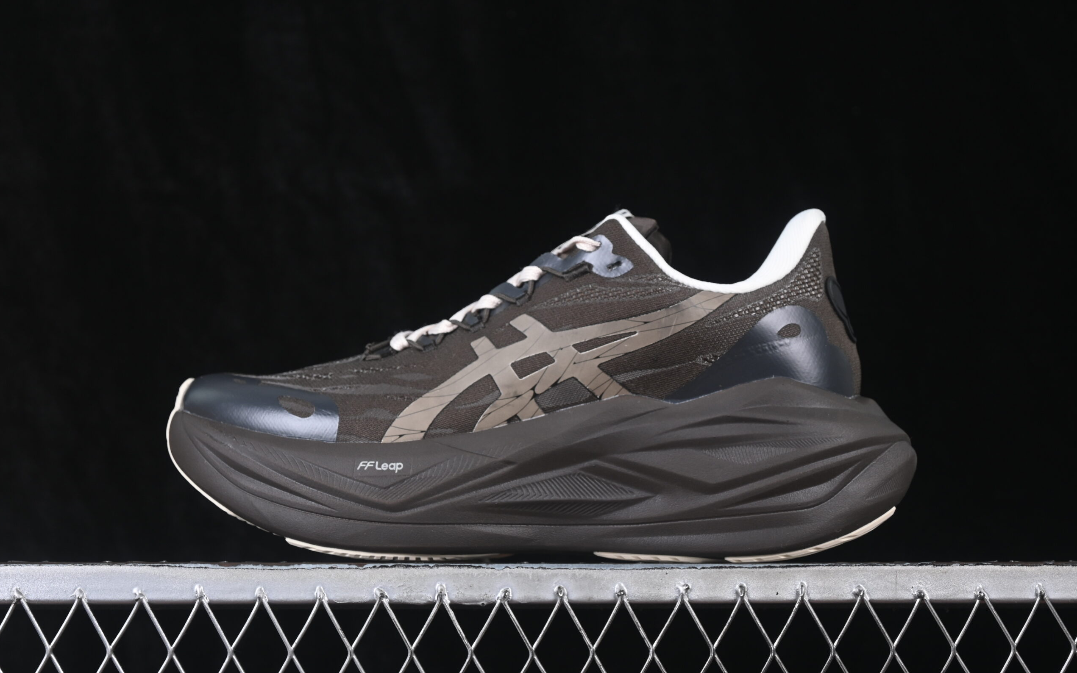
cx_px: 539
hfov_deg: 26.8
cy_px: 338
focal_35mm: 77
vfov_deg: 16.9
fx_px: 2260
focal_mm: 50
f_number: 6.3
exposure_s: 1/60
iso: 160
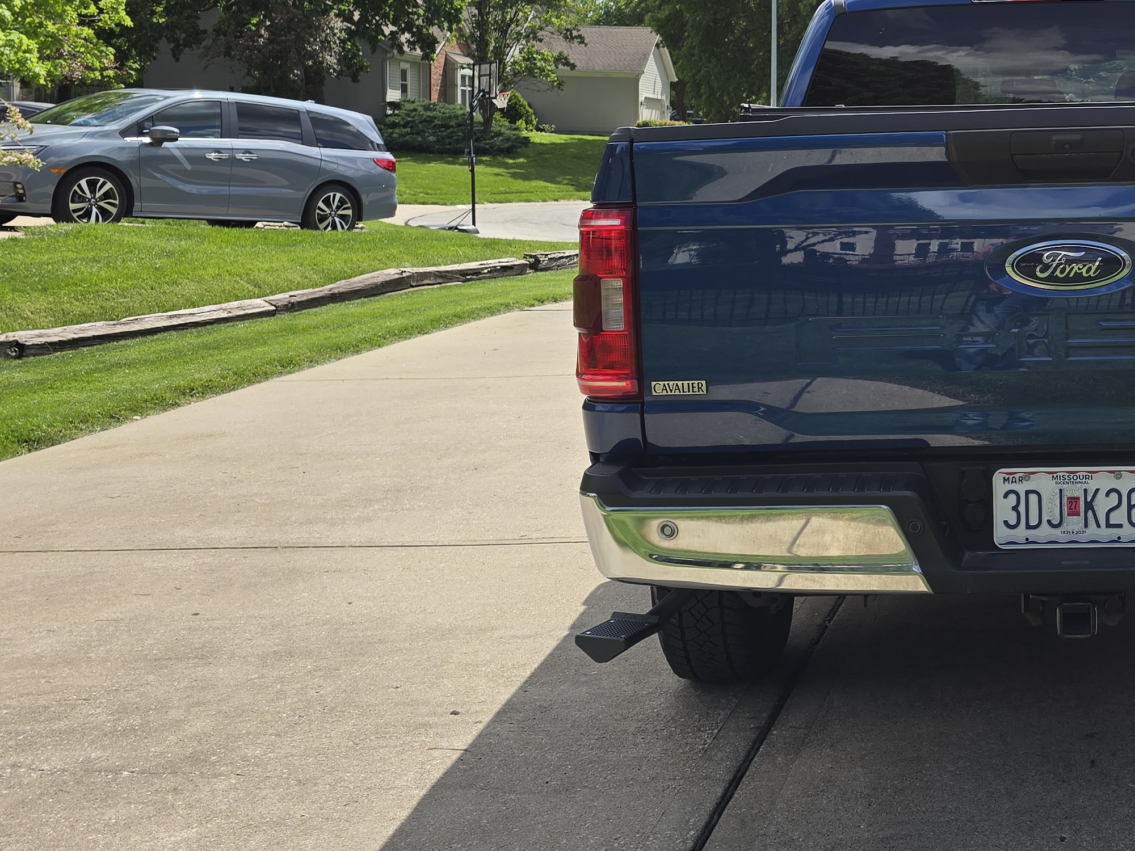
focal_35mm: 46
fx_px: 1508
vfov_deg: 31.2
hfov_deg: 38.7
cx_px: 994
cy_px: 254
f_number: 1.7
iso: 12
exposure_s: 1/1041
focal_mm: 6.3
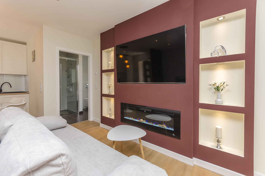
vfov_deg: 77.1
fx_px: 110
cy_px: 88
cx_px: 132
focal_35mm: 15
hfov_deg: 100.5
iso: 160
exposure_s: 1/60
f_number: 8
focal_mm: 10
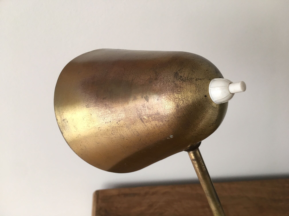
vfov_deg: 48.2
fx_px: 242
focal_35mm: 29
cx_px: 144
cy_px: 108
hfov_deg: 61.7
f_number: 2.2
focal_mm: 4.15
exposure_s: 1/33
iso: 125
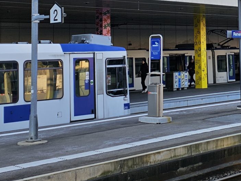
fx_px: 585
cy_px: -3
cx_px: 214
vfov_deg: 17.2
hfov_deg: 22.7
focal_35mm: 84
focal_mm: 6.3
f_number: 1.7
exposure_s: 1/198
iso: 10
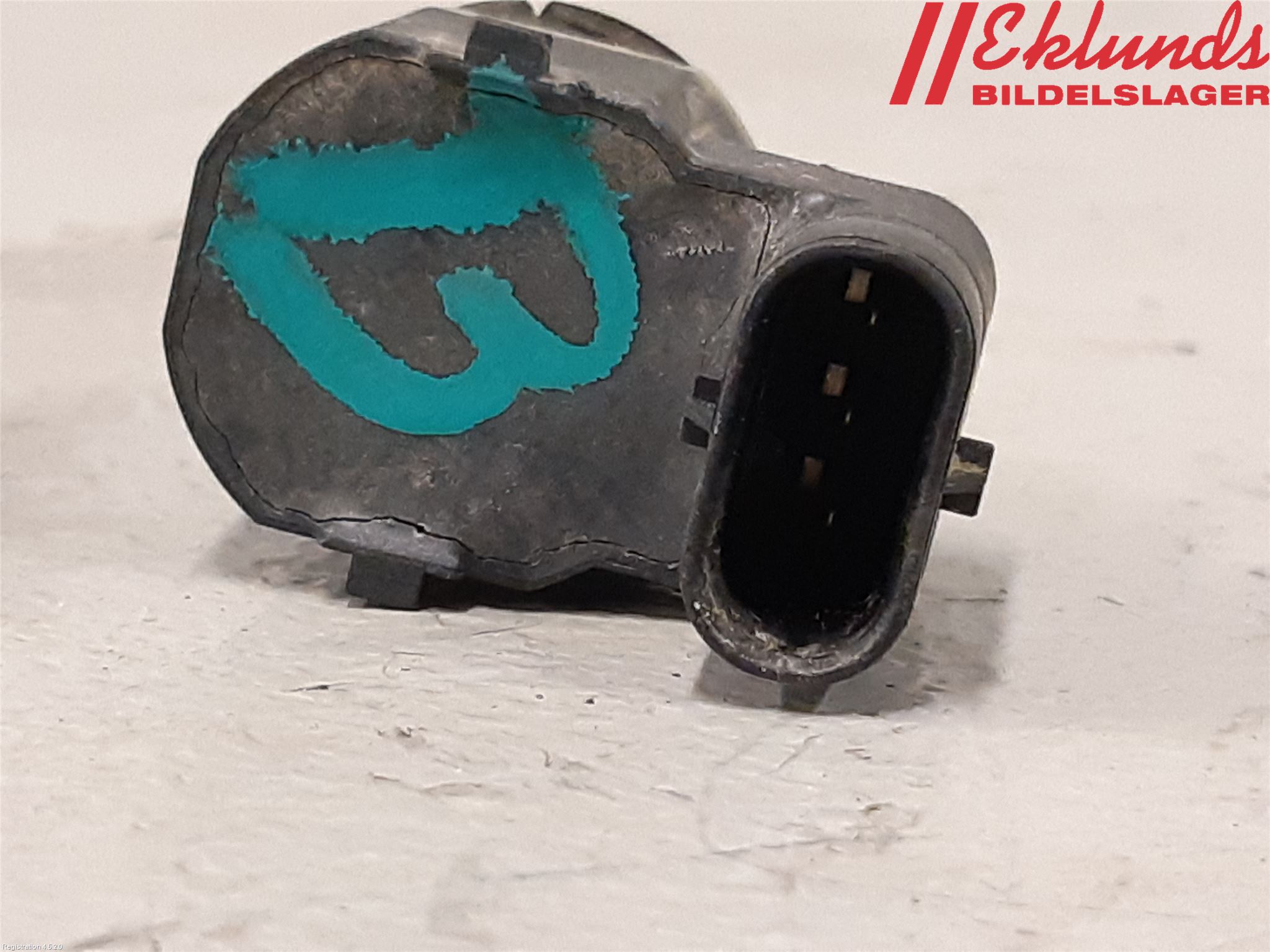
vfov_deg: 53.1
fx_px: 954
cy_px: 476
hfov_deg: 67.3
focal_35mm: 26
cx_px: 635
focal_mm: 3.93
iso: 250
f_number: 1.7
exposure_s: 1/50
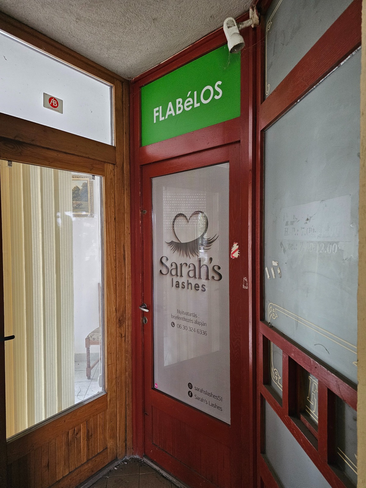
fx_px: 324
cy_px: 244
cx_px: 183
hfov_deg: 58.9
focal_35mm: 23
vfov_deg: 73.9
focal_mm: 6.3
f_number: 1.7
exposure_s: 1/100
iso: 640
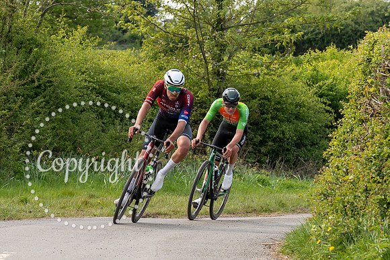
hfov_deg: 10.6
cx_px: 185
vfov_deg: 7.1
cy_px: 93
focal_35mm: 194
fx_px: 2101
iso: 320
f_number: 5
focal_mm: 88
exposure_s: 1/1000
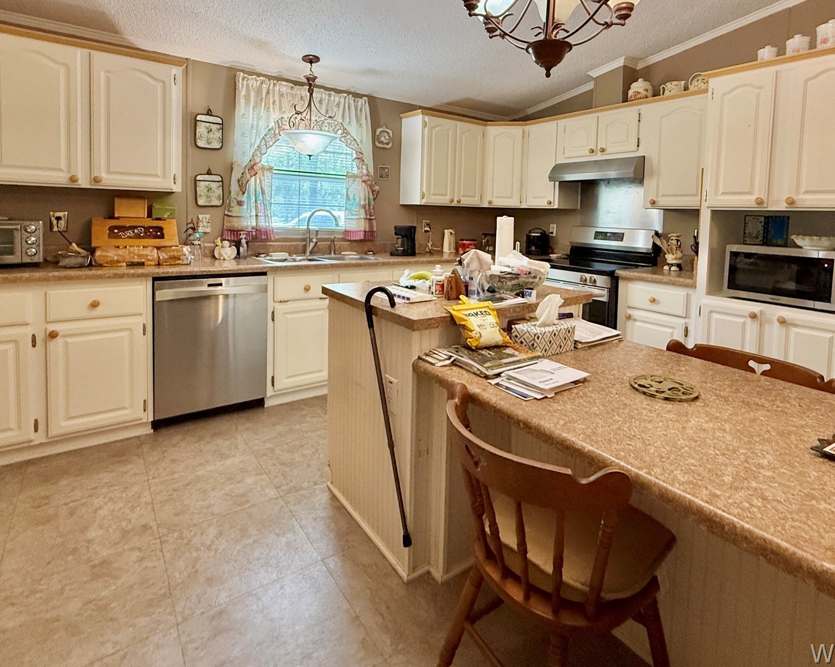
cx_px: 447
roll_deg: -2.1
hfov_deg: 83.2
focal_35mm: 19
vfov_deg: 69.4
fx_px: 469
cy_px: 240
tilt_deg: -2.8
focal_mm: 2.22
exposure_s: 1/120
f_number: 2.2
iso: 500
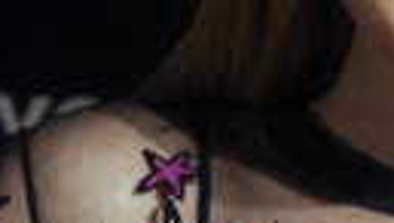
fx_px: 4436
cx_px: 501
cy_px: -55
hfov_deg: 5.1
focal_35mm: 424
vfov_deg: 2.9
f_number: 4
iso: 1600
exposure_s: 1/320
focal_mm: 116
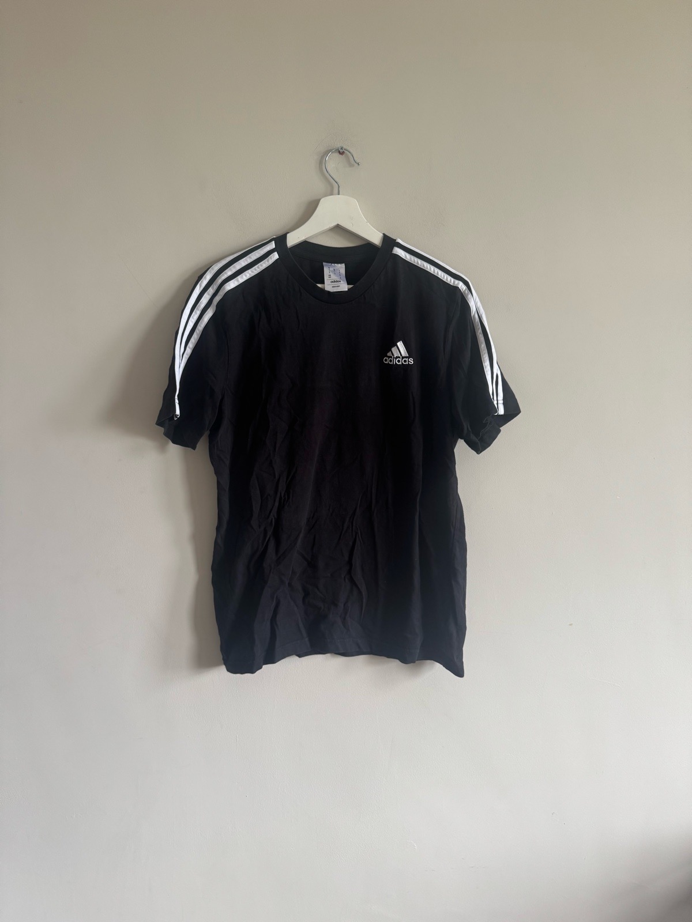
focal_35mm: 24
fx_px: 640
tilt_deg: -8.6
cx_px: 346
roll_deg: -2.3
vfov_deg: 71.6
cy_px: 461
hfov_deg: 56.8
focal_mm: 6.76
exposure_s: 1/121
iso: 160
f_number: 1.78
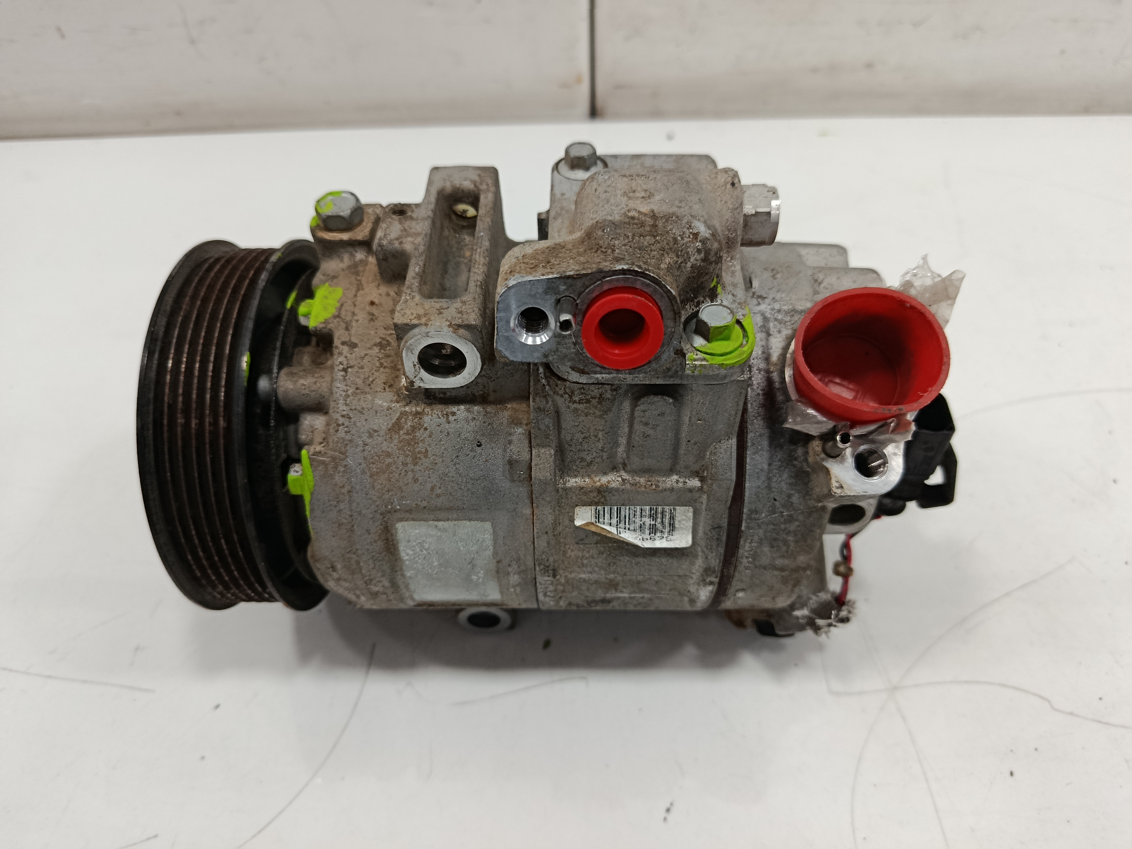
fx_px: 785
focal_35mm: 24
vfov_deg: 56.8
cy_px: 424
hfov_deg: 71.6
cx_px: 566
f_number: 1.7
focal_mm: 5.24
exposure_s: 1/100
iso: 1103
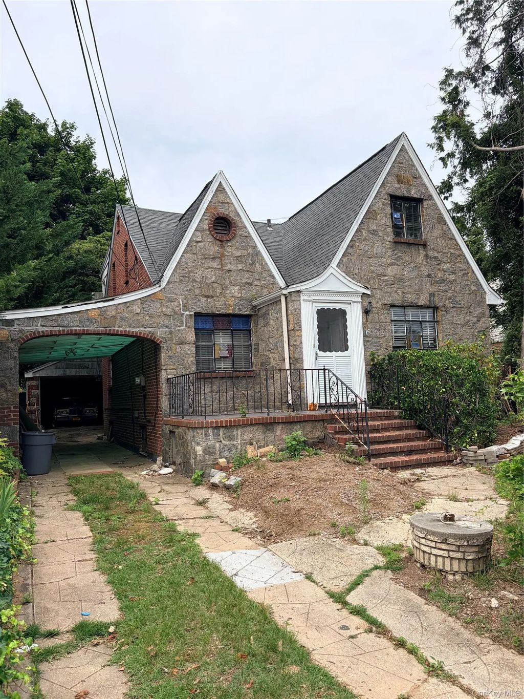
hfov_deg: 53.1
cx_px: 262
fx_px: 525
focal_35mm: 26
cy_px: 350
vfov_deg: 67.3
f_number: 1.6
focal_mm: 5.96
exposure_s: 1/3448
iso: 50
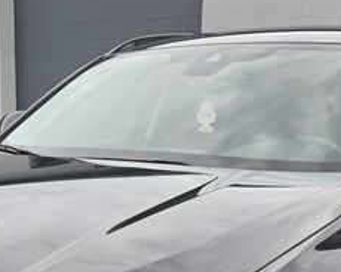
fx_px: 787
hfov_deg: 24.3
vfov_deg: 18.6
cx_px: 99
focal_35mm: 78
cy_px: 328
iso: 25
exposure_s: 1/180
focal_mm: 5.4
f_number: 1.8
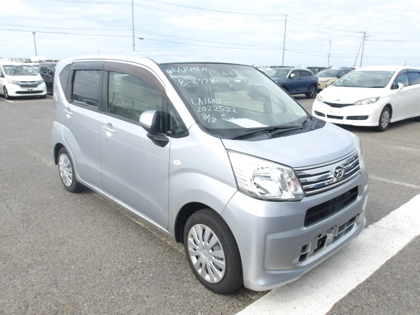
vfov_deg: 51.4
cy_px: 158
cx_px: 210
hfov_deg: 65.3
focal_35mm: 27
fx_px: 328
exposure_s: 1/60
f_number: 10.4
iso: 100
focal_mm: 4.9
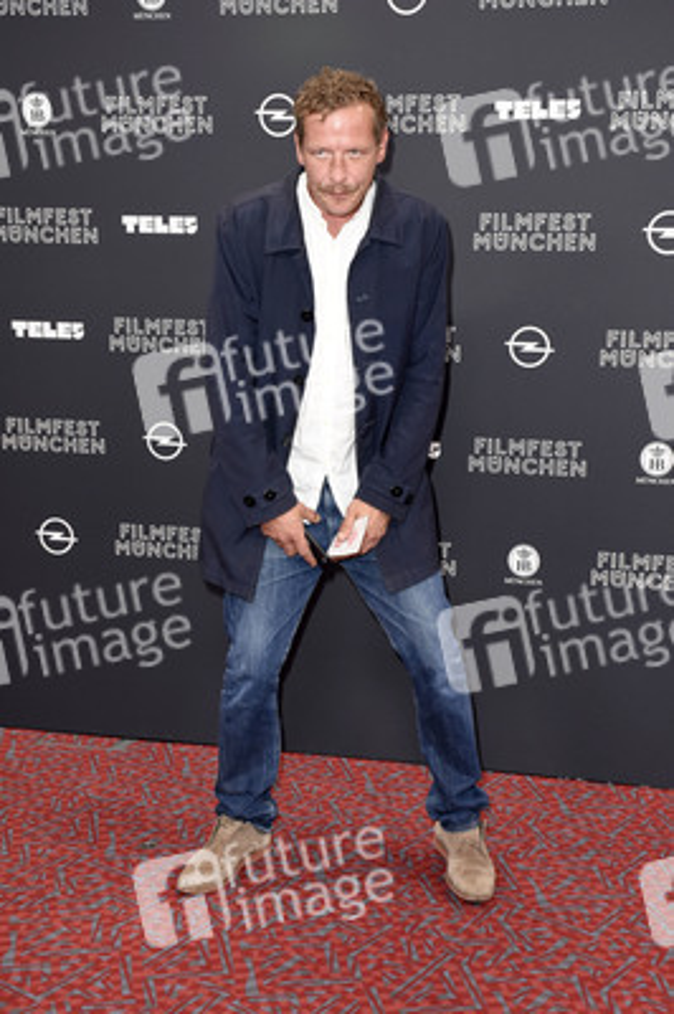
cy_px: 507
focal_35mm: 48
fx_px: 1350
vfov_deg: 41.1
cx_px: 337
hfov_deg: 28.0
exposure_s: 1/160
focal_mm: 32
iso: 800
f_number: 6.3
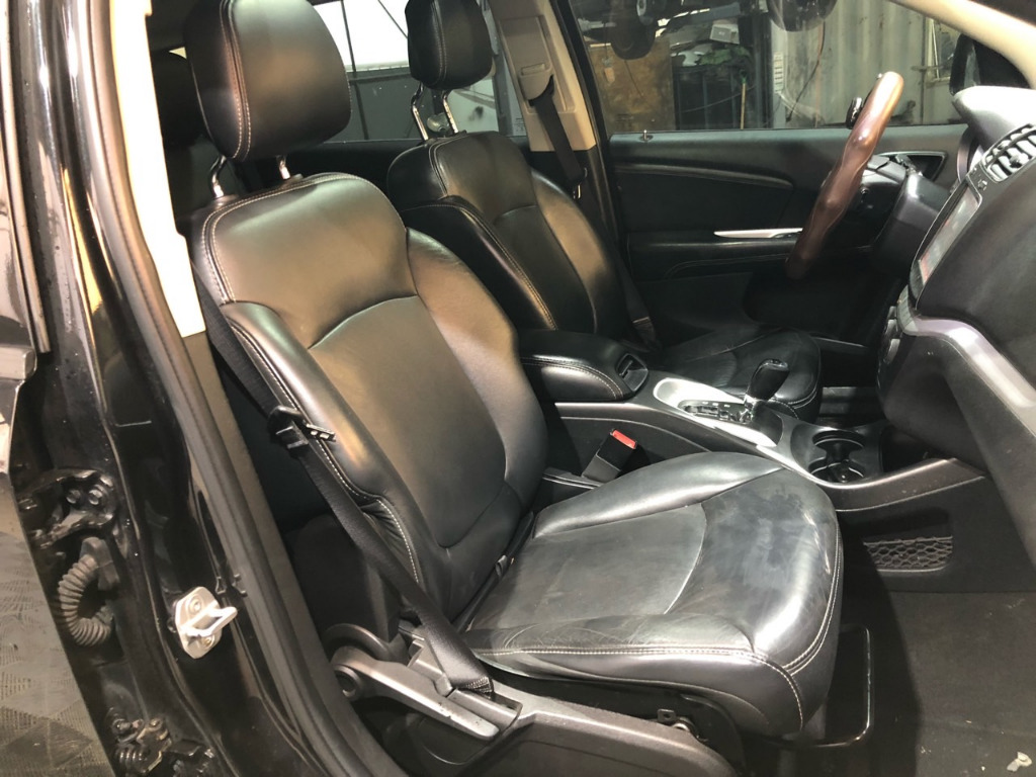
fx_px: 838
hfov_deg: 63.4
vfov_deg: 49.7
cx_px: 518
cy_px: 388
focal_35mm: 28
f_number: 1.8
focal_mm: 3.99
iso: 80
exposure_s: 1/7
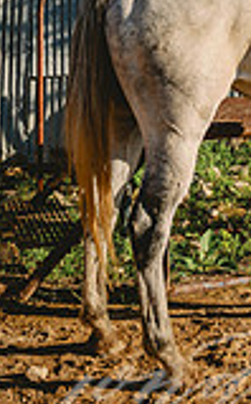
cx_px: 318
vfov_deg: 21.2
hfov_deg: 13.8
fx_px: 999
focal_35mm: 91
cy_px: -84
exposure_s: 1/1600
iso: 50
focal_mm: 31.5
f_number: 2.8
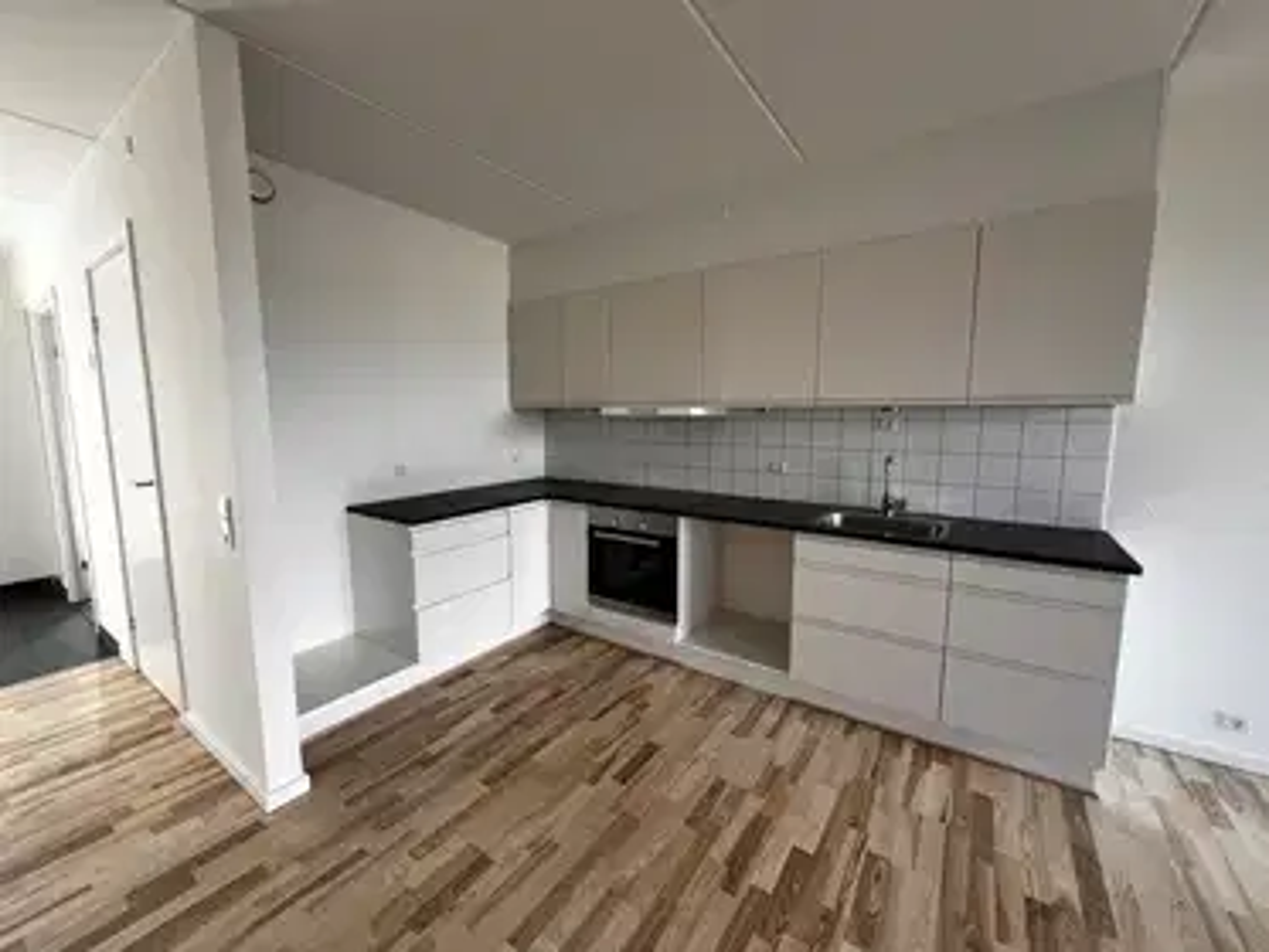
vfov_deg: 89.9
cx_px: 634
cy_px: 476
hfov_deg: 106.2
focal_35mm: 13
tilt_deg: -6.6
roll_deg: -0.4
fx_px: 477
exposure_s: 1/99
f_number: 1.8
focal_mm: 1.57
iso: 80
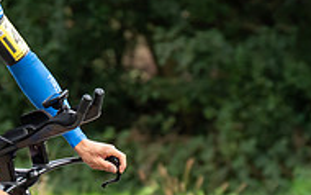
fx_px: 3604
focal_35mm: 425
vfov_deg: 3.1
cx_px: -119
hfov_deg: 4.9
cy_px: 57
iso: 1000
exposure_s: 1/1000
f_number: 4
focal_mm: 113
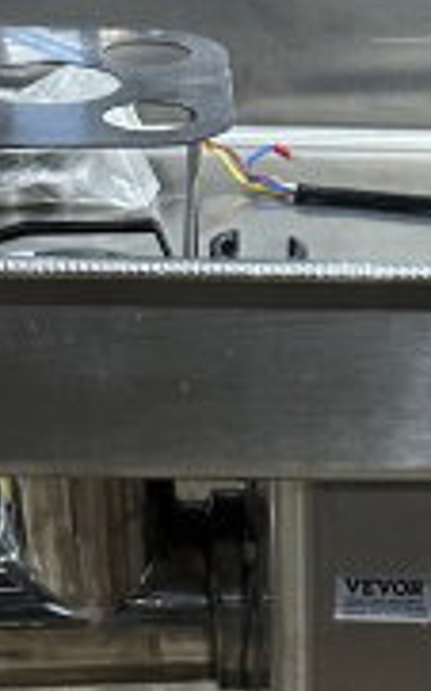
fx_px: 2144
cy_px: 1224
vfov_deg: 15.8
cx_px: 481
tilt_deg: -39.6
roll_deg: -5.7
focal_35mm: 114
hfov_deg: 11.3
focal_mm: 6.86
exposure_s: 1/60
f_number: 1.78
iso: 320
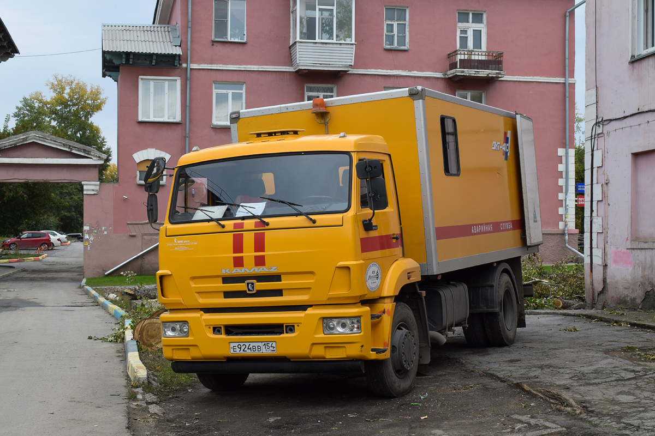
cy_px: 218
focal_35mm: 51
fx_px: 928
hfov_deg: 38.9
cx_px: 328
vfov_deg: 26.5
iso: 250
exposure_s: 1/250
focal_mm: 34
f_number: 8
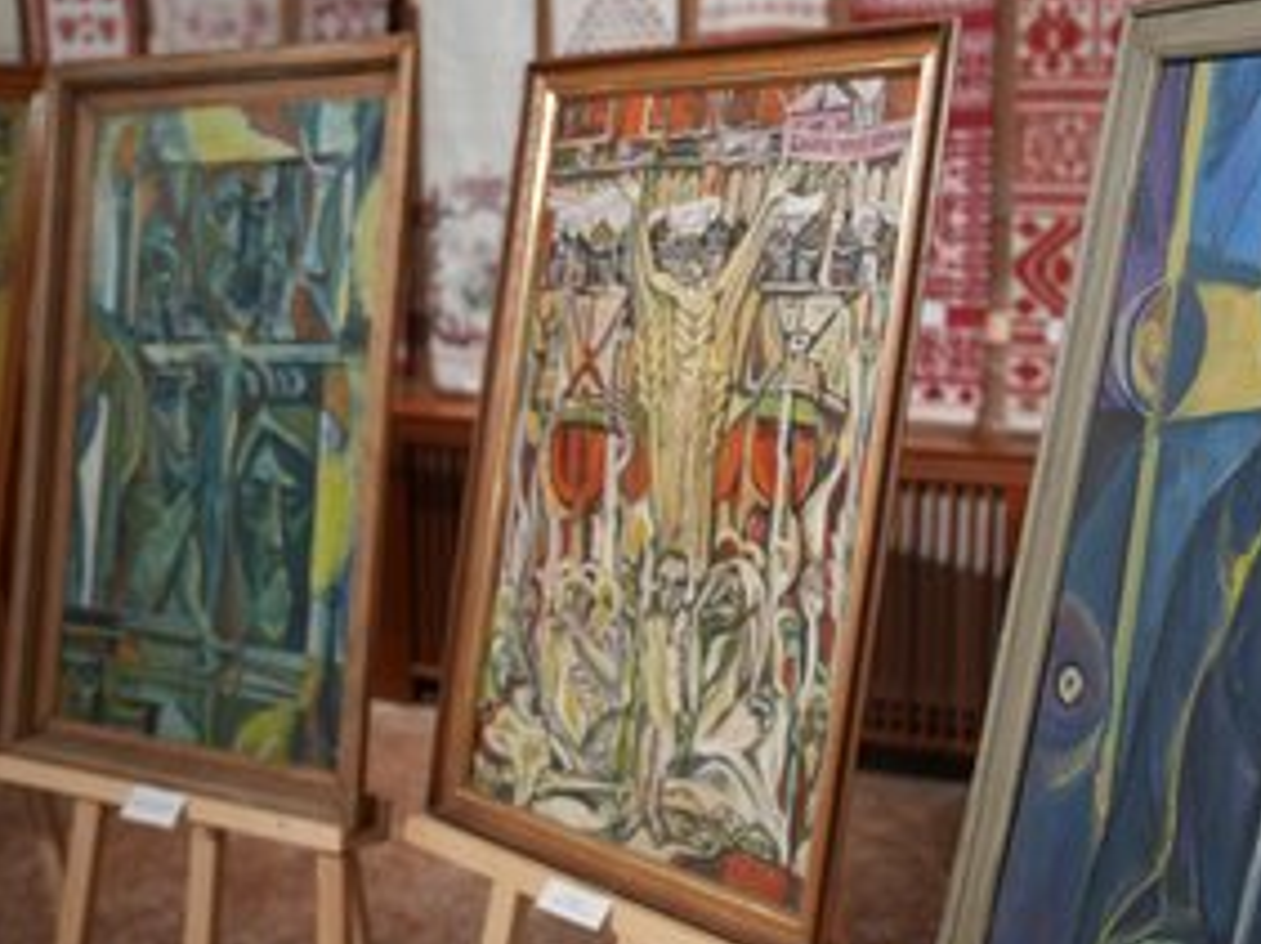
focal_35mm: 41
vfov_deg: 34.9
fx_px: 1492
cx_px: 814
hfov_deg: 45.3
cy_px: 579
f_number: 2.8
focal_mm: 30
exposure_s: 1/160
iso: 2500
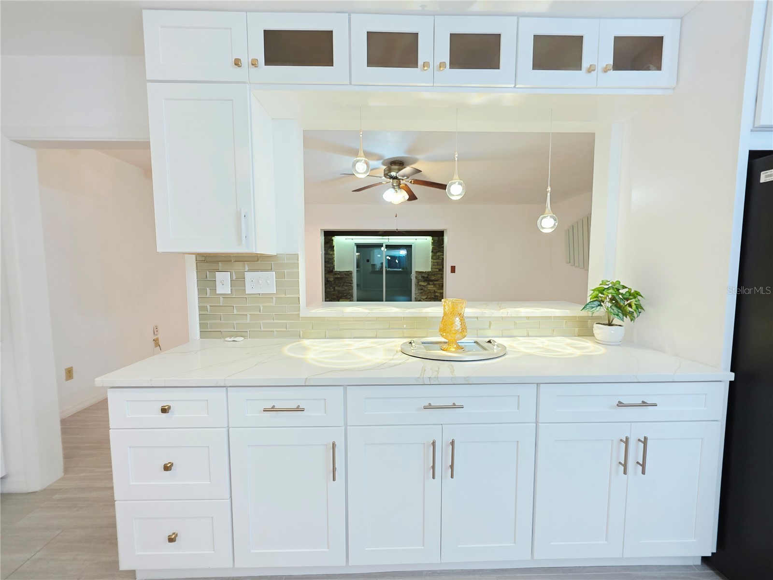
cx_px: 386
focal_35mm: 13
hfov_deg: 106.2
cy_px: 290
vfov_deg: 89.9
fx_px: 290
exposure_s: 1/50
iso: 250
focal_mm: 2.2
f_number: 1.9
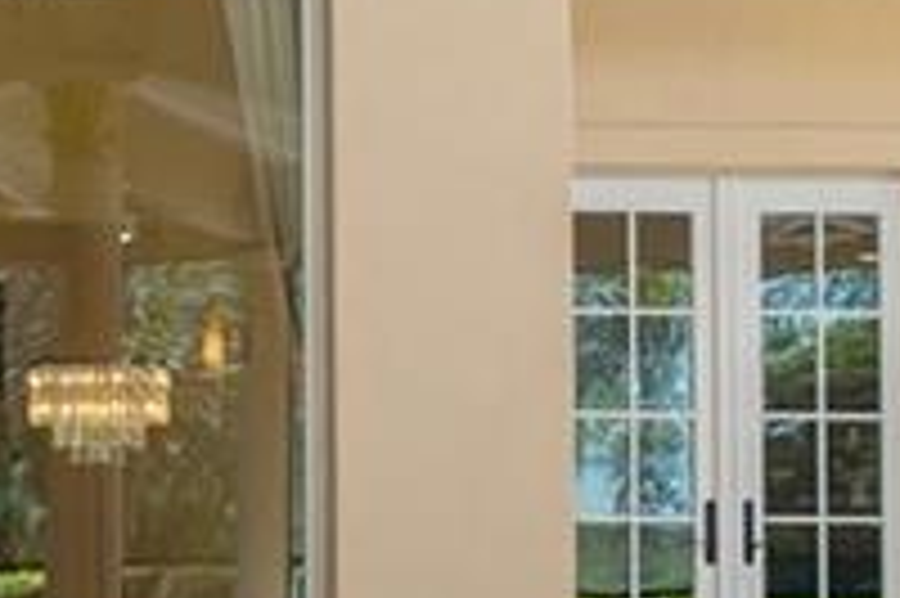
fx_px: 3197
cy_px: 895
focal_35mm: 128
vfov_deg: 10.3
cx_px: -482
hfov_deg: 14.8
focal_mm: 16
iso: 250
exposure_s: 1/160
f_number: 4
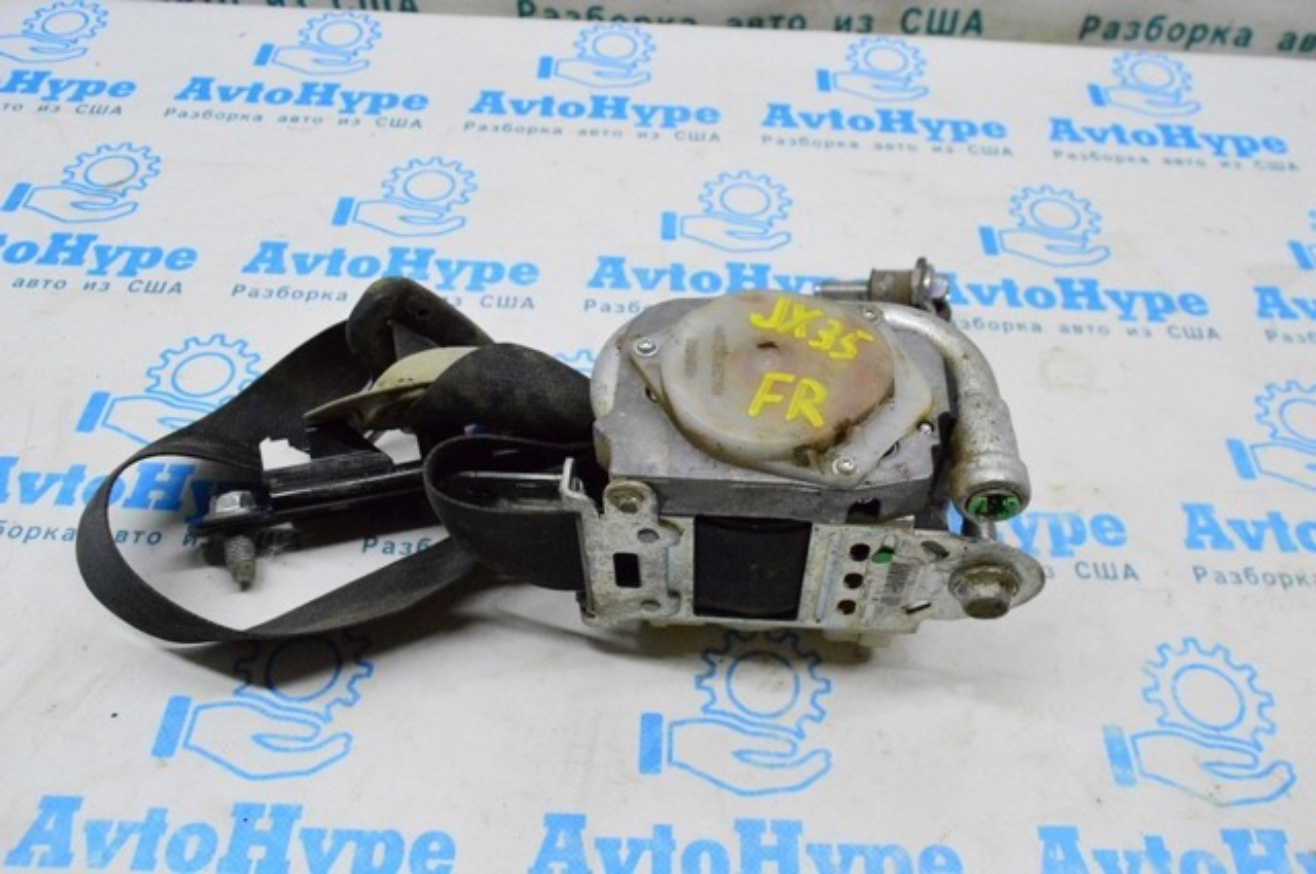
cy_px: 437
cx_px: 658
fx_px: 1095
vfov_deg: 43.5
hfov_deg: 62.0
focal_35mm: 30
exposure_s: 1/320
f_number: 9
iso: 6400
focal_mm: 20
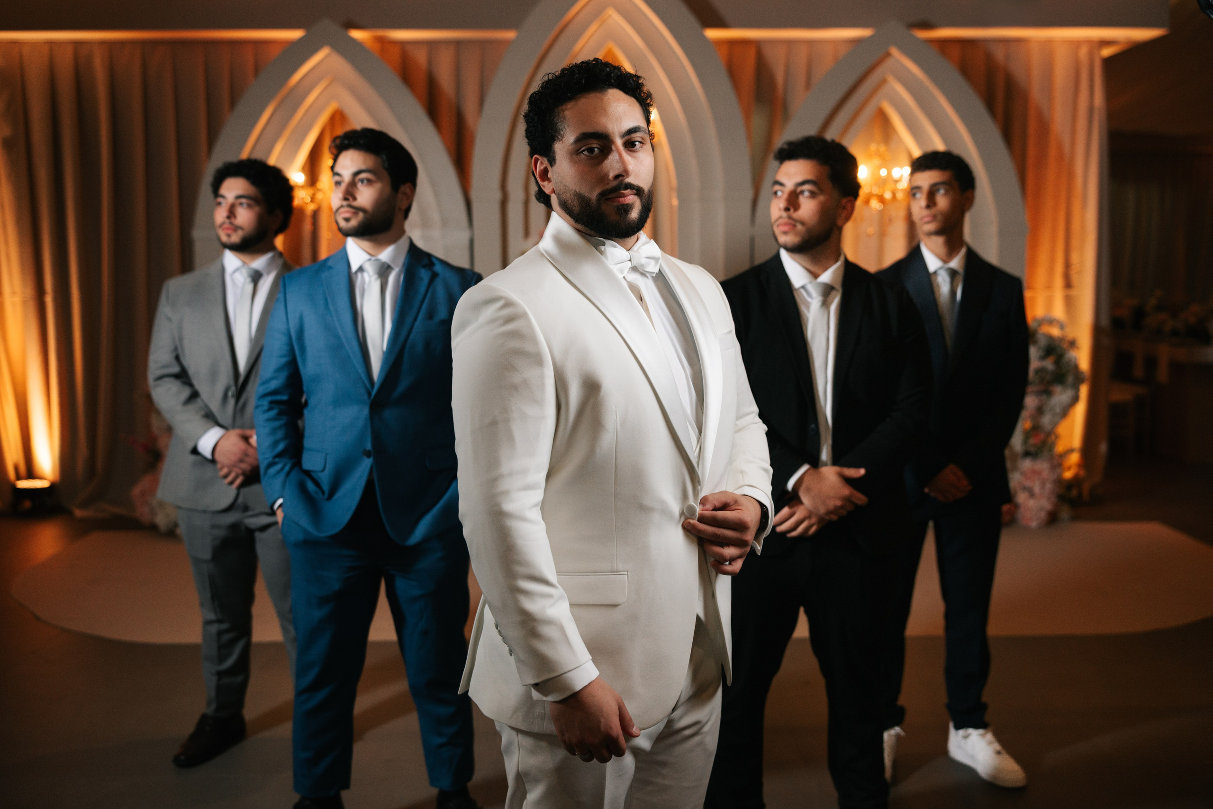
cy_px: 404
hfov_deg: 53.5
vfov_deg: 37.2
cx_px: 606
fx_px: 1202
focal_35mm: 36
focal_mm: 35
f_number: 2.8
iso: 640
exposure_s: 1/1250
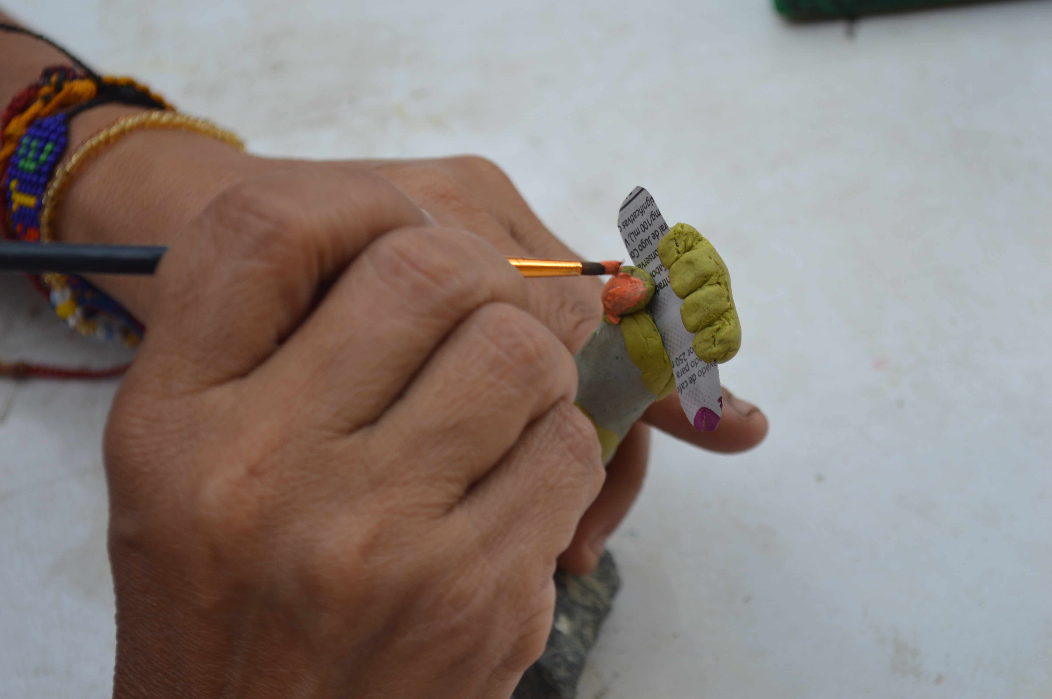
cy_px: 350
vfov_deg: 16.5
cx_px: 526
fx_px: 2409
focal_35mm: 82
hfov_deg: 24.6
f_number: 5.6
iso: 100
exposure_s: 1/125
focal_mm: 55
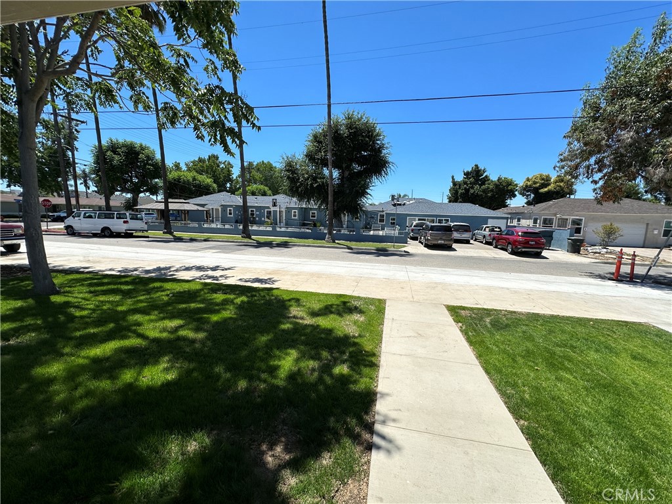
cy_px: 252
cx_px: 336
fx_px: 272
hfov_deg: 102.1
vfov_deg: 85.7
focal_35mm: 14
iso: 50
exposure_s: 1/2564
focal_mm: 2.22
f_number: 2.2
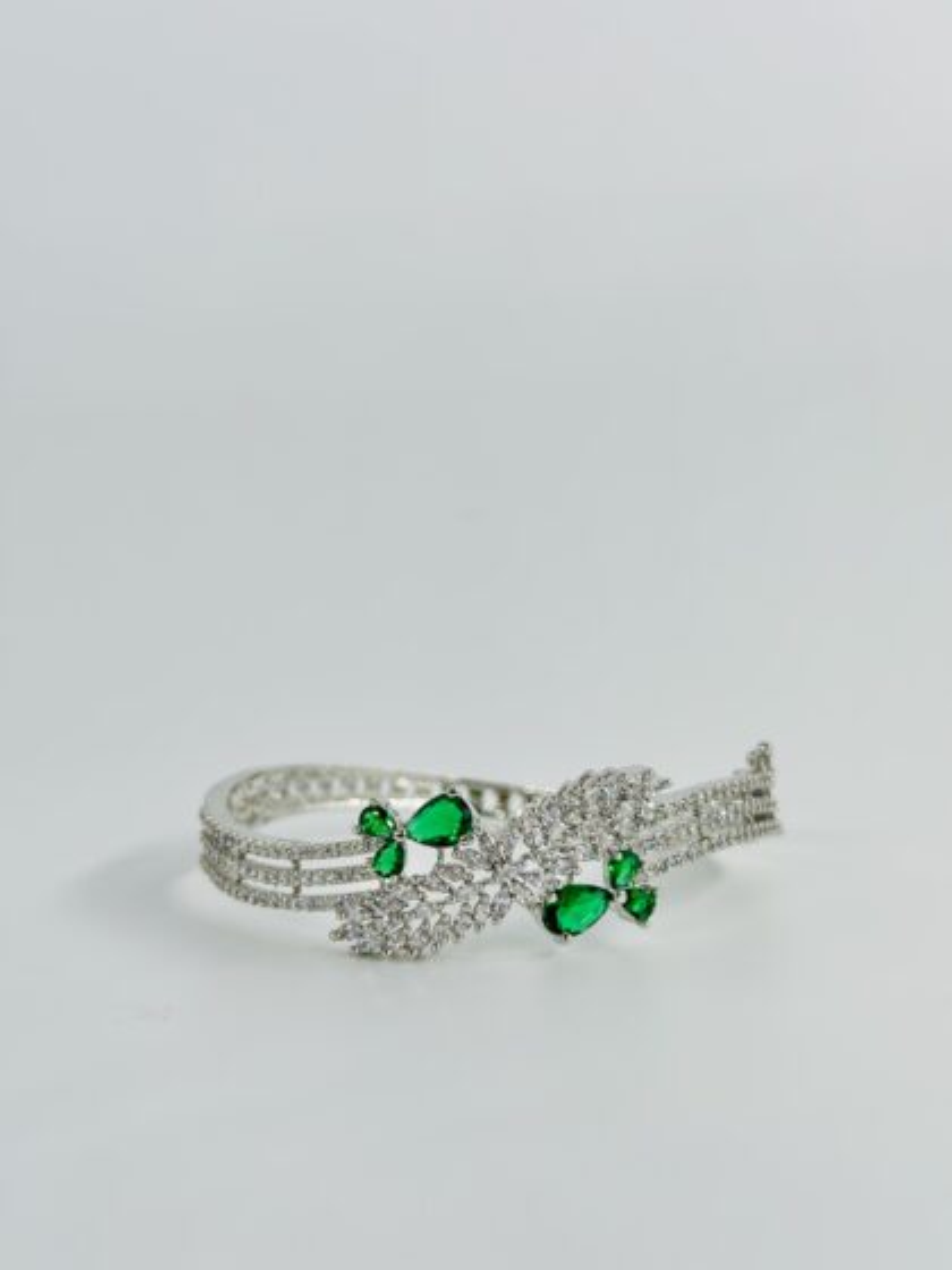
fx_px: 1760
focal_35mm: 48
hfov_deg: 30.3
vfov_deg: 39.7
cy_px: 635
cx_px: 476
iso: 80
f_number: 1.78
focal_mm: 6.86
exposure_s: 1/1323
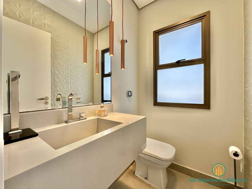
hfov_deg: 102.1
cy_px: 94
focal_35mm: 14
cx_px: 126
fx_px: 102
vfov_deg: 85.7
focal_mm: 2.22
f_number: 2.2
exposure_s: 1/139
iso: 40
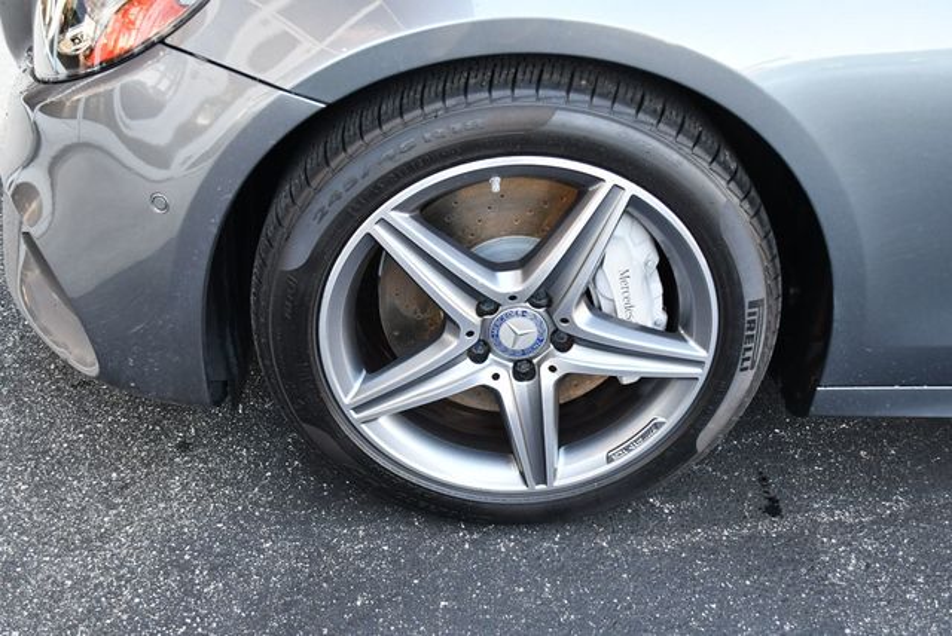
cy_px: 318
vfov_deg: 33.5
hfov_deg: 48.4
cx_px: 476
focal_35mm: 40
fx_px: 1059
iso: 800
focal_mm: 20
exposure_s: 1/250
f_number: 3.8
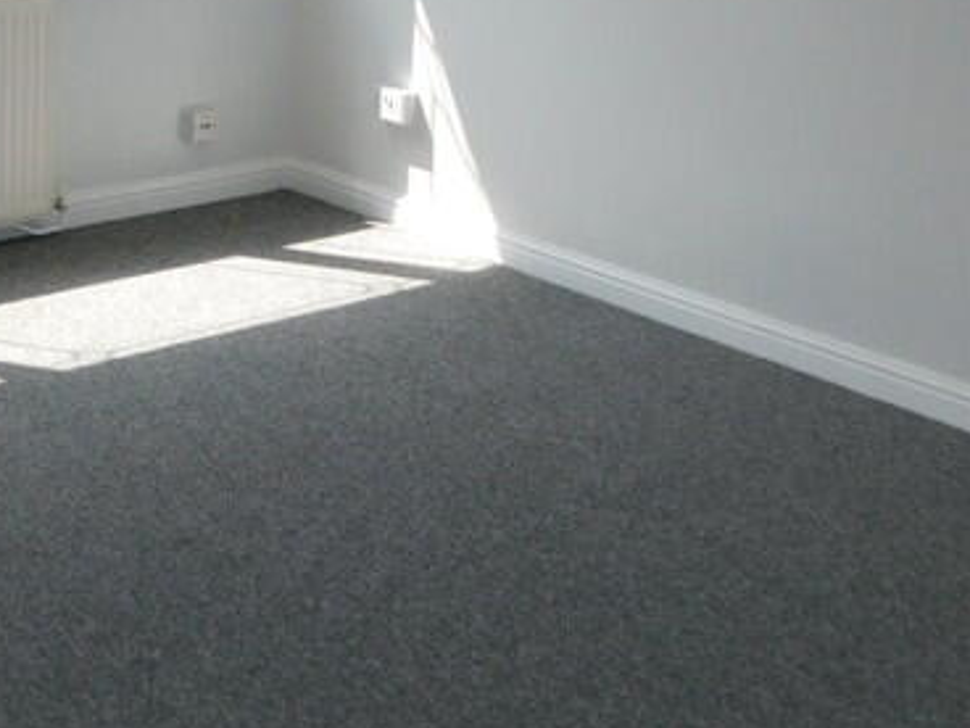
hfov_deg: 30.0
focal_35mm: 64
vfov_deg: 21.8
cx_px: 303
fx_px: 1793
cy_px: -61
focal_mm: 4
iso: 125
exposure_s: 1/500
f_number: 3
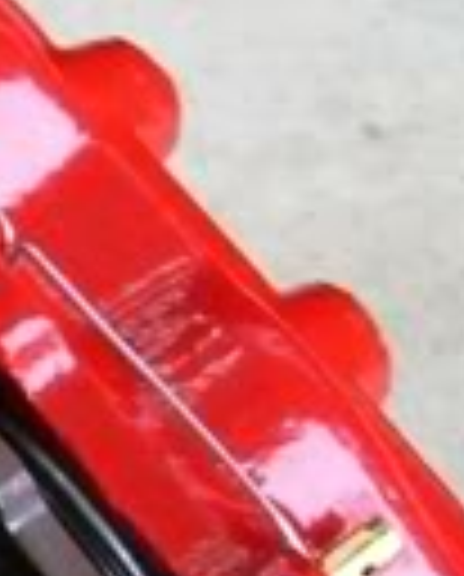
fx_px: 3164
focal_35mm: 185
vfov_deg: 10.3
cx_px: -369
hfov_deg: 8.1
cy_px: 572
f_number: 2.7
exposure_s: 1/80
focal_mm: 6.2
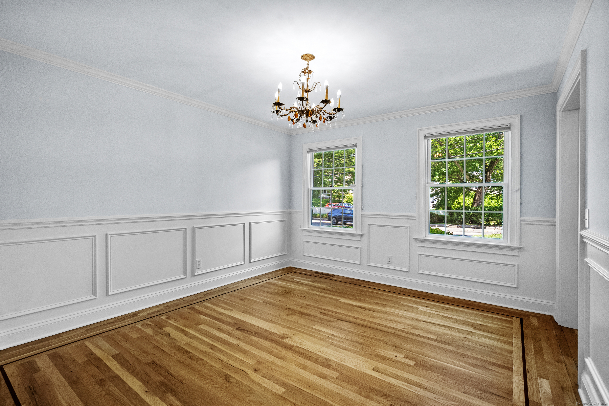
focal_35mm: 16
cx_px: 304
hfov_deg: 96.7
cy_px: 203
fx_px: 271
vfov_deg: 73.7
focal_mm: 16
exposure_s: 1/100
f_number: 7.1
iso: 12800
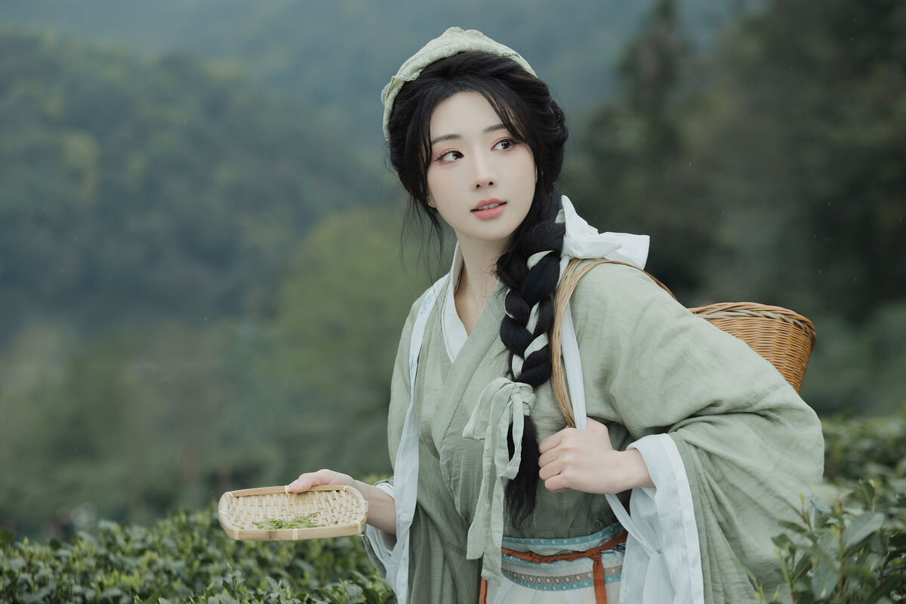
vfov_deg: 14.0
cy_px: 302
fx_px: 2466
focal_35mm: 98
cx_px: 453
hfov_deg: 20.8
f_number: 4
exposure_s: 1/640
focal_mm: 98
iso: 250
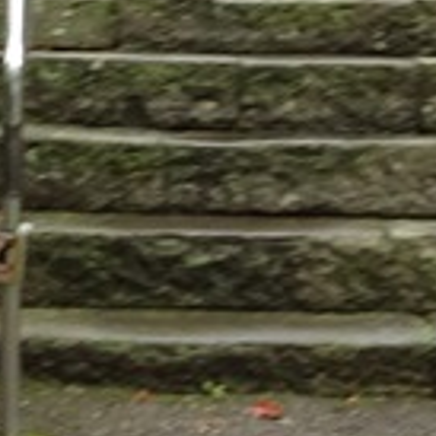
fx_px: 2380
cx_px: -334
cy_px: -285
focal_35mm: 167
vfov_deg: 10.0
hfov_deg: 9.9
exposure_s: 1/40
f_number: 4
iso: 320
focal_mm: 6.37
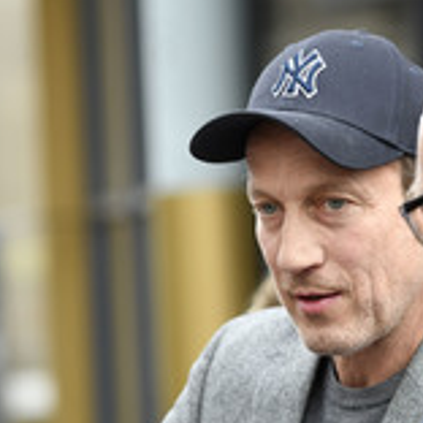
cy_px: 385
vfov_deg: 5.8
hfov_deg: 5.8
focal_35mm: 300
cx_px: 324
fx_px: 4148
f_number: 4.5
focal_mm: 122
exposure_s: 1/200
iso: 640
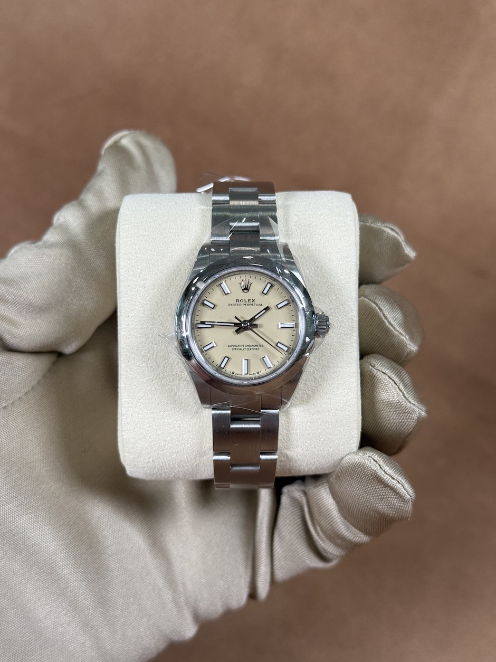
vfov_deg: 38.9
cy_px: 330
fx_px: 936
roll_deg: -0.6
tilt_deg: -25.2
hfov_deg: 29.7
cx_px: 250
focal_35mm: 49
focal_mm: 6.76
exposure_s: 1/120
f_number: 1.78
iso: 64
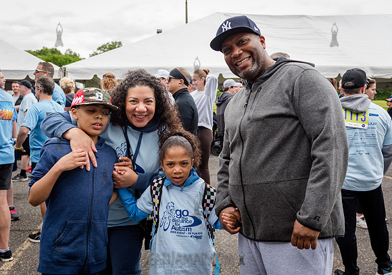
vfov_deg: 34.2
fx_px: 448
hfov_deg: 47.2
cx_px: 180
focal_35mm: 40
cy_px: 141
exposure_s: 1/640
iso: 400
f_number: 4
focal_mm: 38
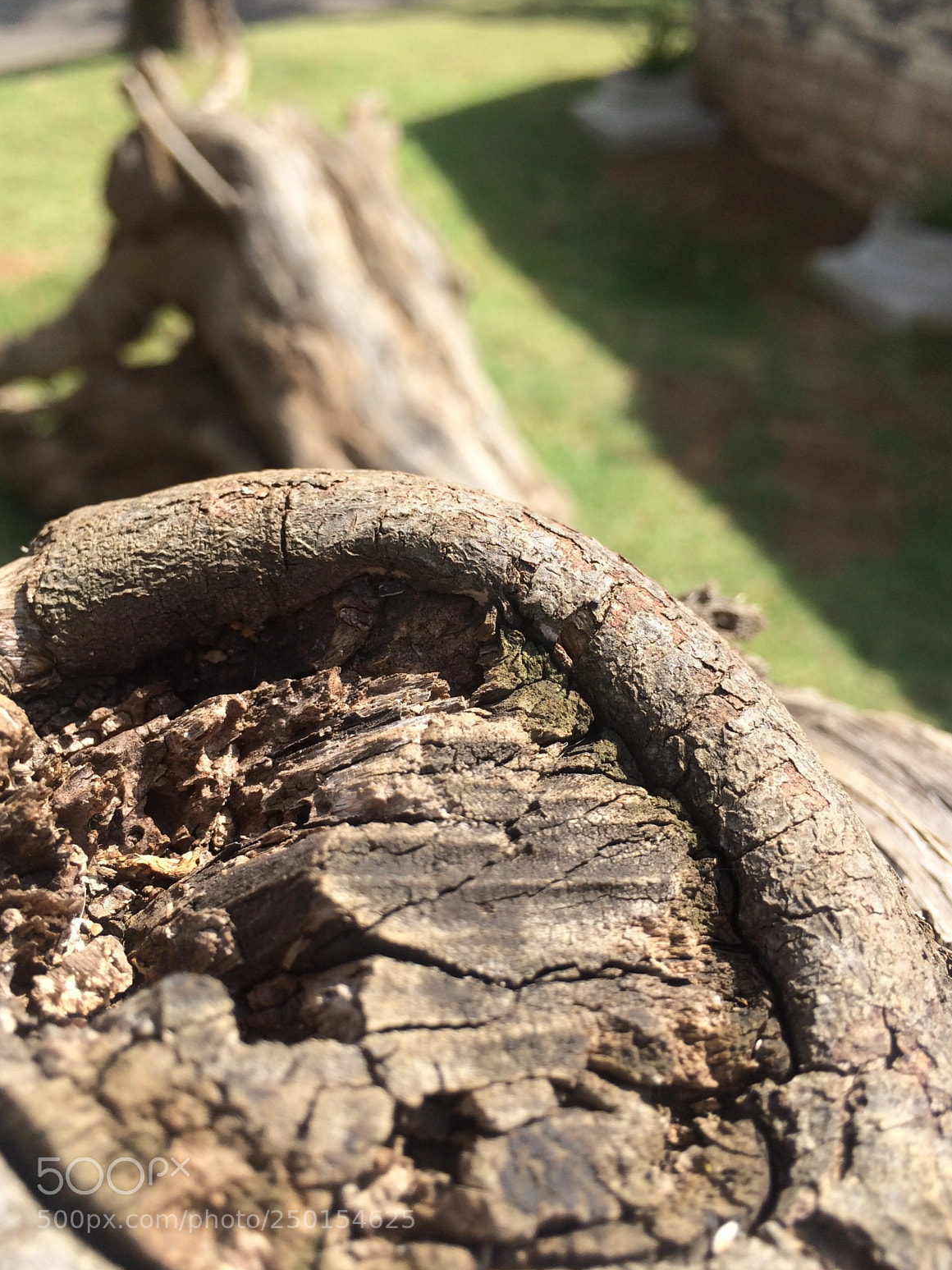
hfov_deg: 46.8
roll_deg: -0.4
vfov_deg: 60.0
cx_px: 478
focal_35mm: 30
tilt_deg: -36.1
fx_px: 1100
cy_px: 627
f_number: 2.2
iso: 32
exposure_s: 1/1026
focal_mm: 4.15
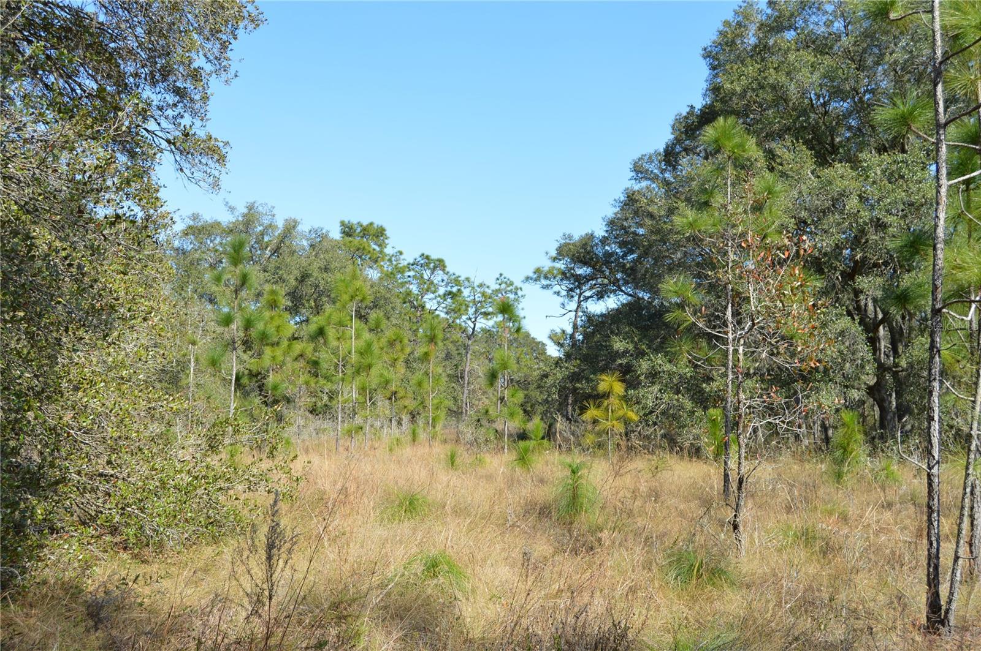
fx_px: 939
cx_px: 490
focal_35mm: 34
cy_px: 326
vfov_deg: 38.3
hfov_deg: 55.2
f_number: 7.1
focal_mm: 23
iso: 100
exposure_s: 1/200
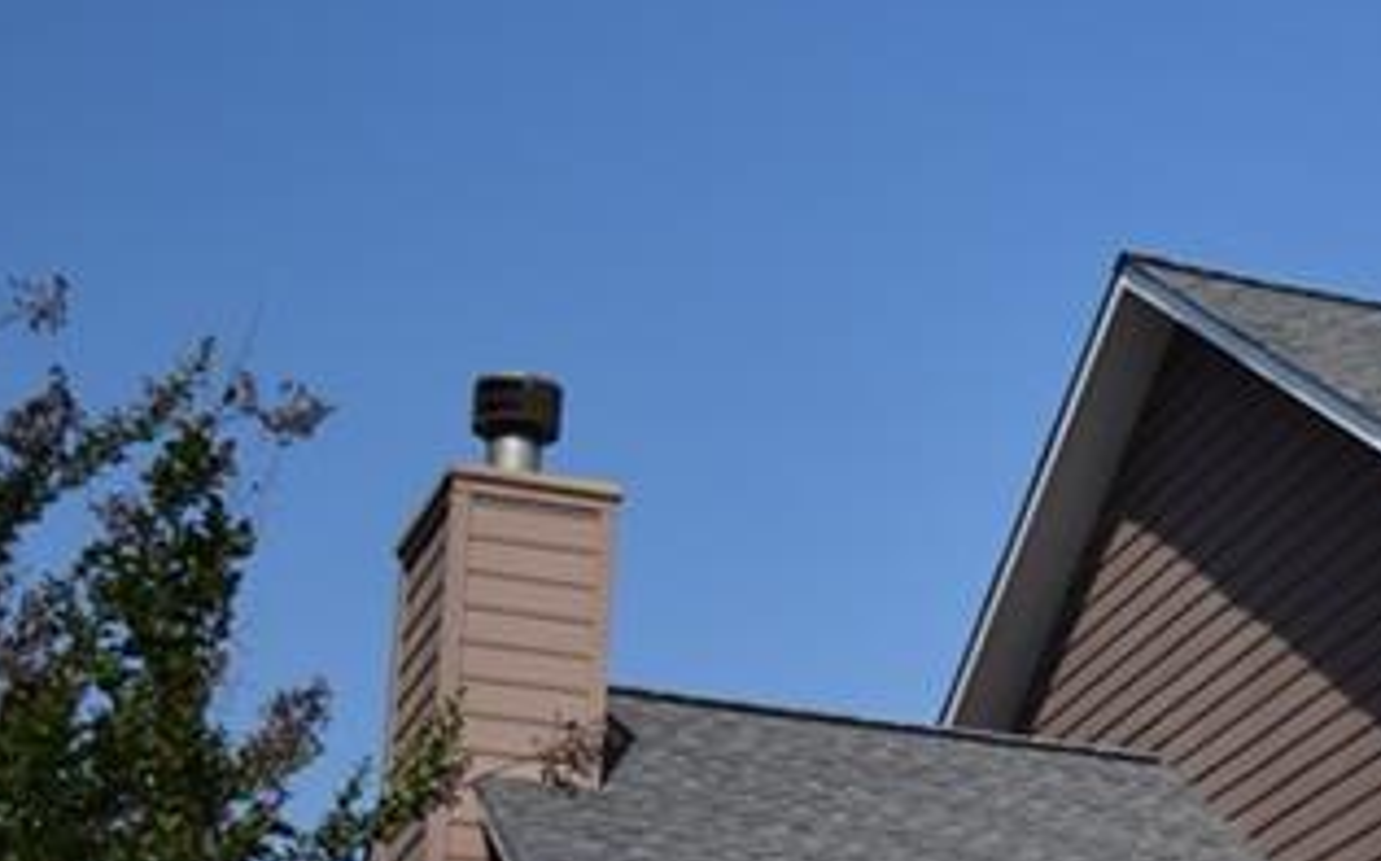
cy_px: 883
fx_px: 4476
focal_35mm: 119
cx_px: 1831
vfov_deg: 10.9
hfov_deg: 16.5
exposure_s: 1/4000
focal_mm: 24
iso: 200
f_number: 4
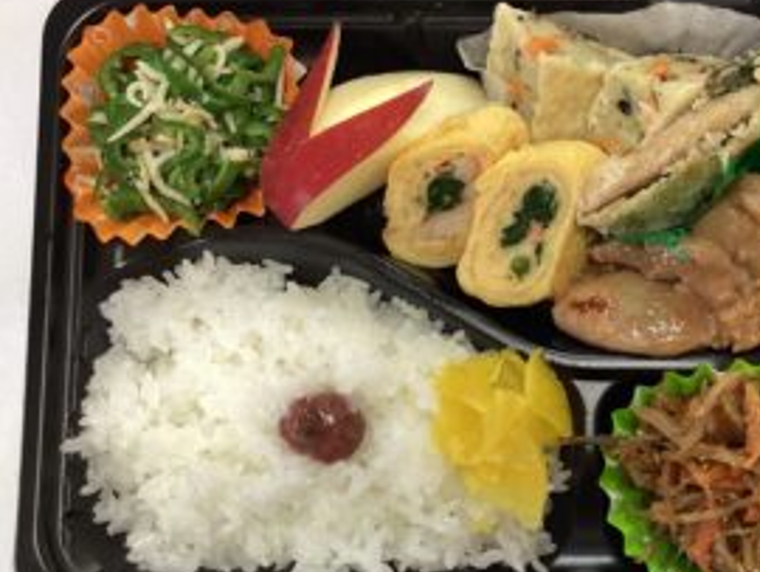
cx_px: 519
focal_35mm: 43
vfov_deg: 33.5
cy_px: 354
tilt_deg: -85.1
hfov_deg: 43.1
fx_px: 945
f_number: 2.4
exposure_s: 1/50
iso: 200
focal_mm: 3.3
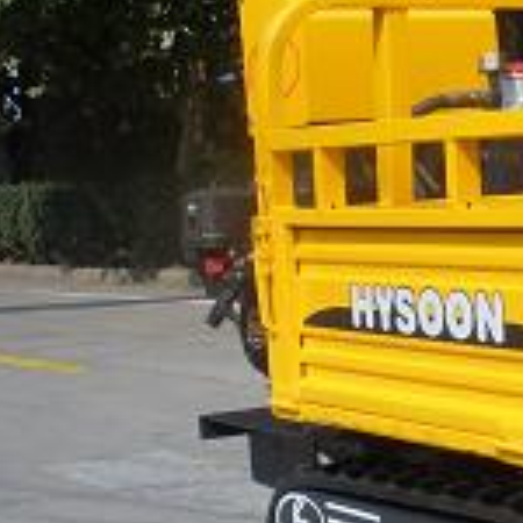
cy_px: 282
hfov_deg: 16.5
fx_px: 1761
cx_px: 546
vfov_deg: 16.9
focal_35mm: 103
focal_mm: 7.7
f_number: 6.4
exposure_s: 1/250
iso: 64
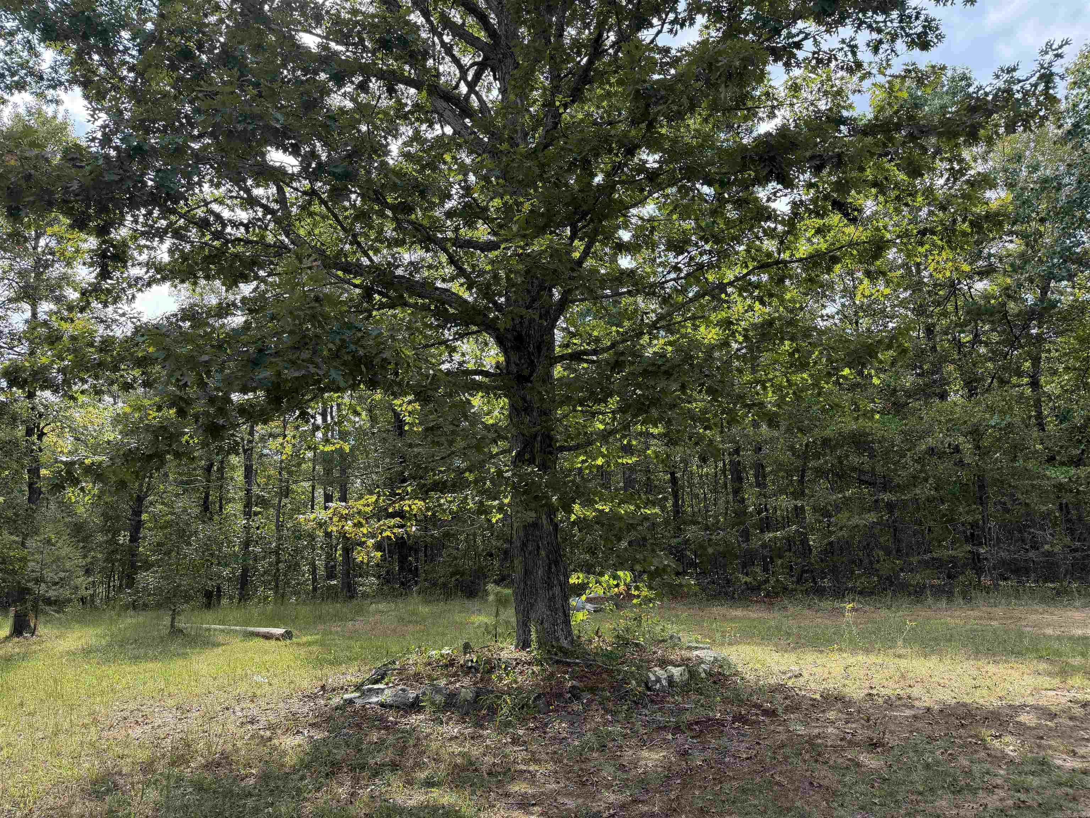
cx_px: 545
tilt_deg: +11.2
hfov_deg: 71.6
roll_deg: +4.2
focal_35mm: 24
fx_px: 756
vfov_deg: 56.8
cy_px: 409
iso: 100
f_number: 1.78
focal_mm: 6.76
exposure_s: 1/1292
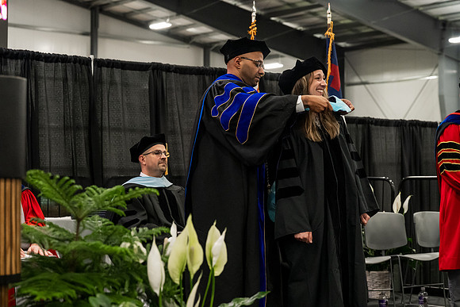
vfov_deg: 18.0
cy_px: 154
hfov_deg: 26.6
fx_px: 971
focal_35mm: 76
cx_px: 230
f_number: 5
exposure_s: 1/250
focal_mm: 76
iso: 6400
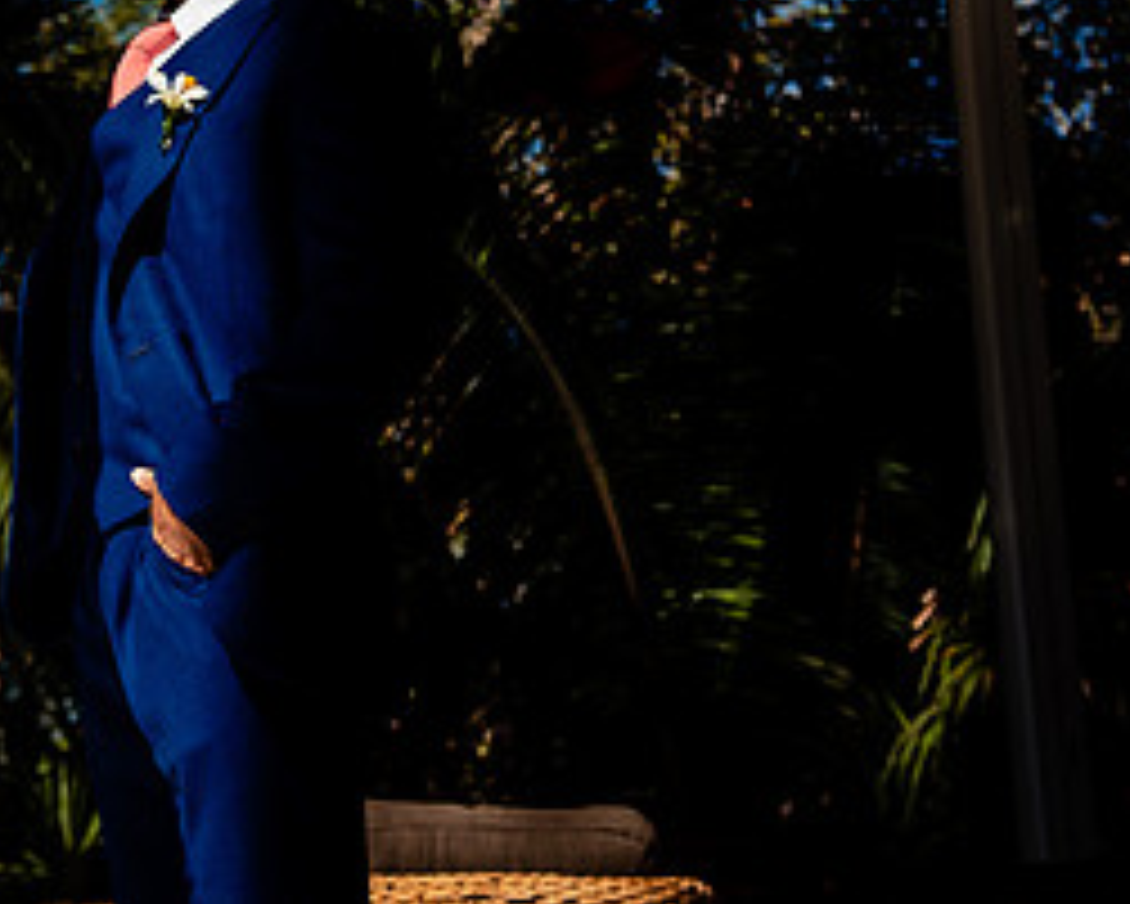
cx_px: 149
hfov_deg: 20.7
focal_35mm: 91
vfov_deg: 16.6
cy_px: 38
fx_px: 3045
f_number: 4
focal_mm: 42
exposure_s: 1/2500
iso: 250
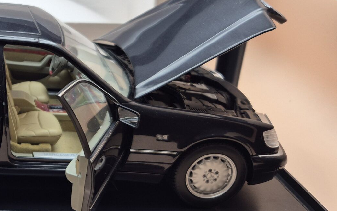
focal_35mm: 60
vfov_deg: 21.3
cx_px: -34
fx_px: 551
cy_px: 35
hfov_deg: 30.4
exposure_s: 1/54
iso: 50
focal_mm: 5.4
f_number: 1.8
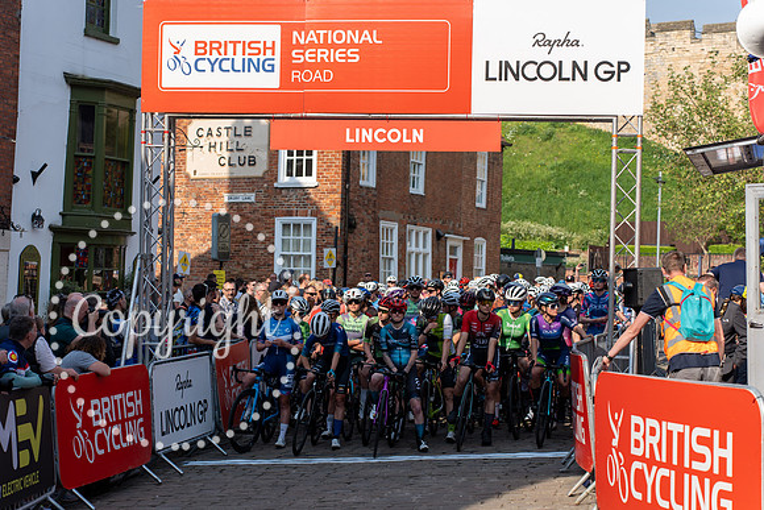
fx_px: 1588
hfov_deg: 27.1
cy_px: 255
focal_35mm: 75
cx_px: 382
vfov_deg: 18.2
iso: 200
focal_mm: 74
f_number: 4
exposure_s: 1/1000
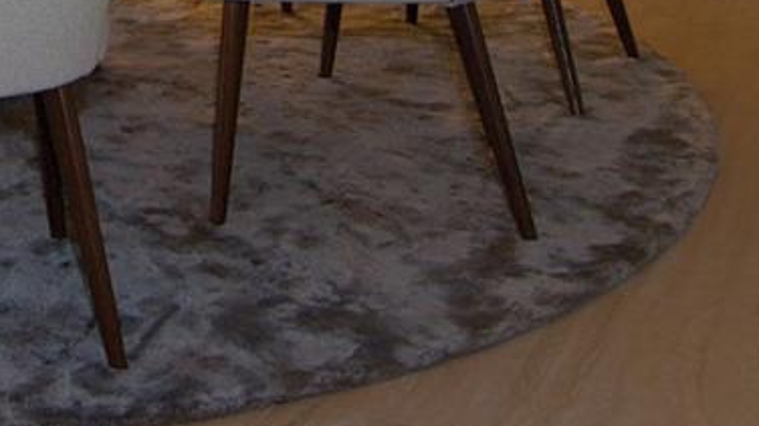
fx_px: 1971
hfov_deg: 20.3
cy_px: -505
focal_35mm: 98
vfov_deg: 10.9
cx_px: -164
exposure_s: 1/13
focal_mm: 22
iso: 200
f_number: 14
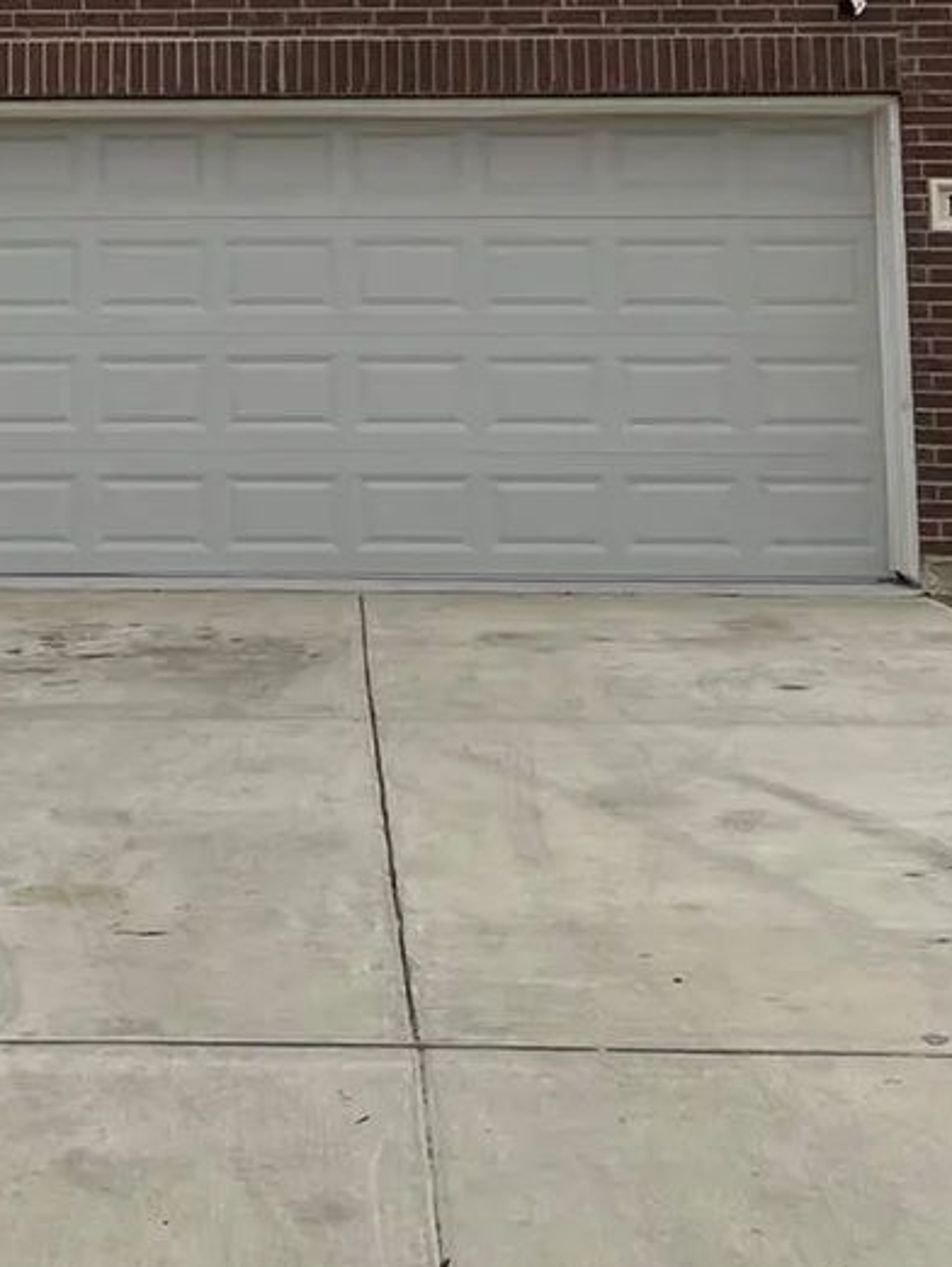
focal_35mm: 68
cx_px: 148
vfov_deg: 26.8
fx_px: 2491
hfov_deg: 21.3
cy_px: -33
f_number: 1.5
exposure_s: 1/8696
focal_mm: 5.7
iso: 50
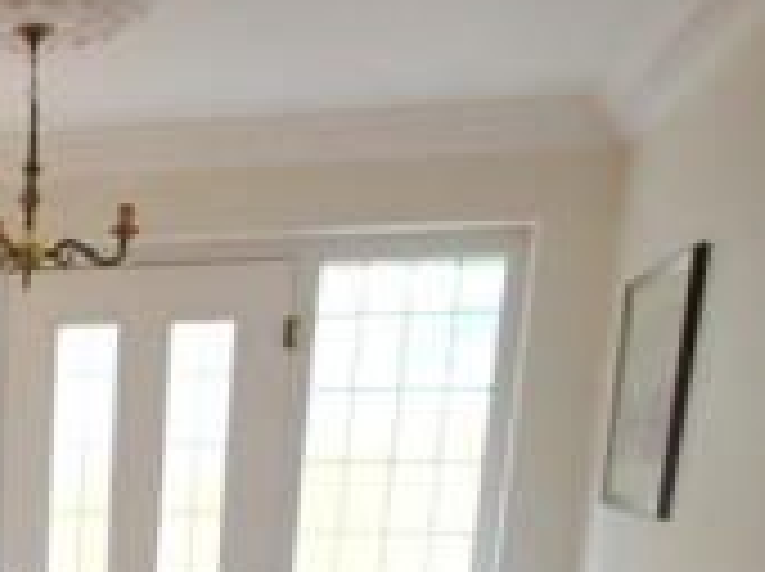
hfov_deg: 26.8
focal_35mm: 64
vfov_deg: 19.8
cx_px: -155
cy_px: 863
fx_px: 1411
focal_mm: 11.5
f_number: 3.5
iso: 900
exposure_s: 1/30
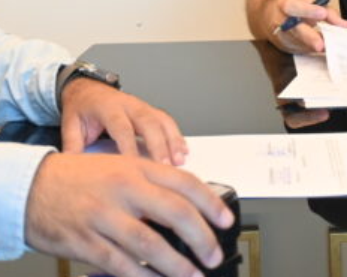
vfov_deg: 10.6
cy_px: -127
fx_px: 1437
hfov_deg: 13.7
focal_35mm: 140
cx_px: 244
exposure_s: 1/125
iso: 1000
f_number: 4
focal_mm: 22.5
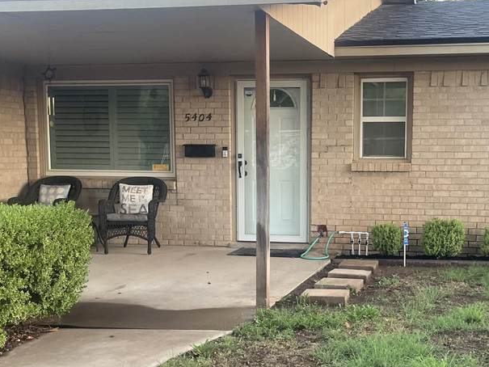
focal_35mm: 55
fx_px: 777
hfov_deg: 34.7
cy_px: 257
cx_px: 309
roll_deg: +0.2
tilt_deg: -8.1
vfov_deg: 26.4
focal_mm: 5.1
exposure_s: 1/83
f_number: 1.6
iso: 125
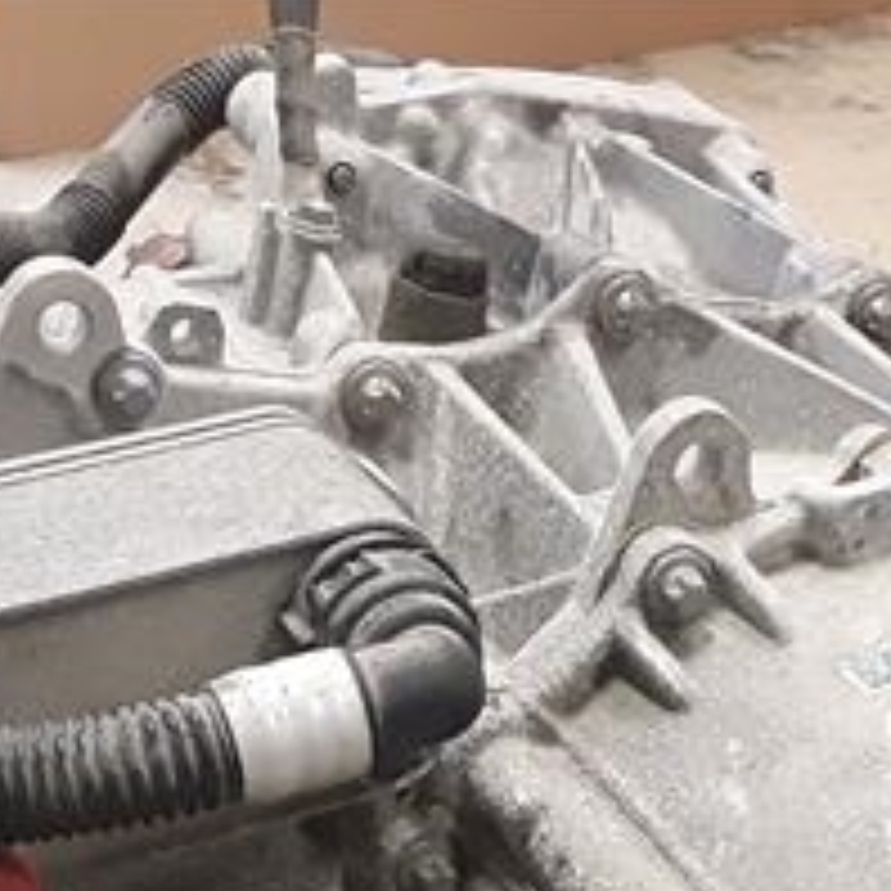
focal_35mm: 80
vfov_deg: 20.3
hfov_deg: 21.6
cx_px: 540
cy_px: 1062
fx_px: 2330
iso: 160
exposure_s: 1/50
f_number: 1.9
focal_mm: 2.91
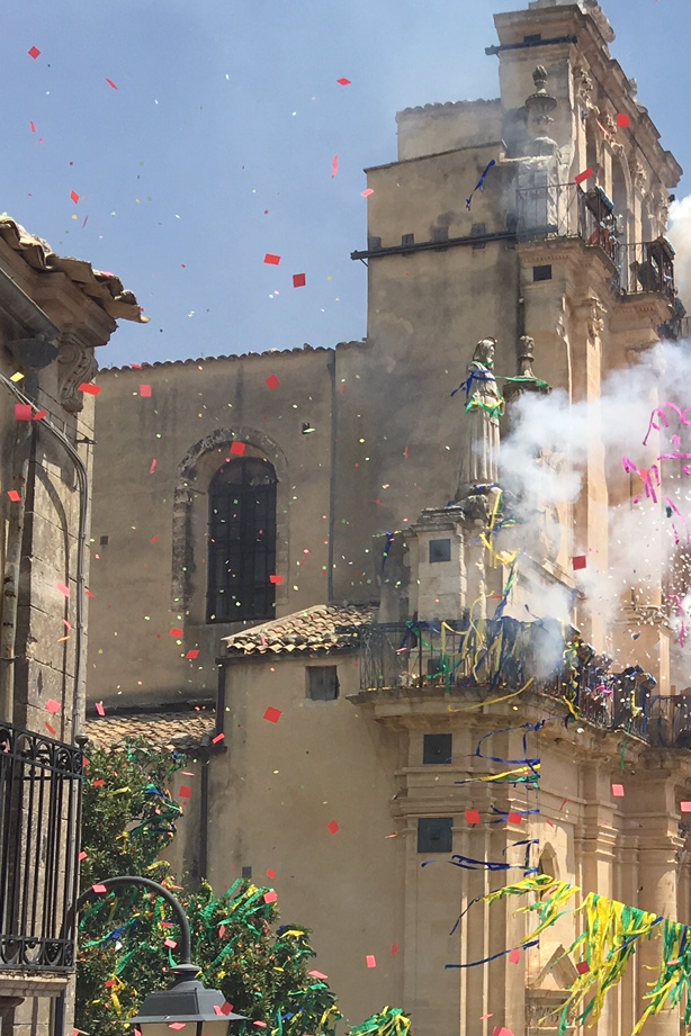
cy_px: 736
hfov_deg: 19.8
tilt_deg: +9.2
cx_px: 730
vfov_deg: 30.2
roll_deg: -0.6
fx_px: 1900
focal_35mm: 66
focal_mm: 4.15
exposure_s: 1/1876
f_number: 2.2
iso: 25
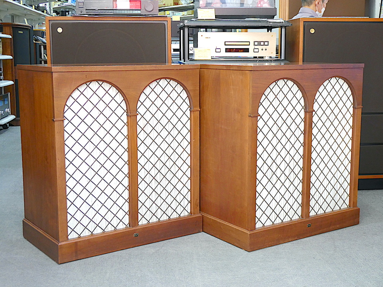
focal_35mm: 50
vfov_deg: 29.1
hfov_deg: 38.2
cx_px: 192
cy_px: 144
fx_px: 553
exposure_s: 1/8
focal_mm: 9
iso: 200
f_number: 4.1
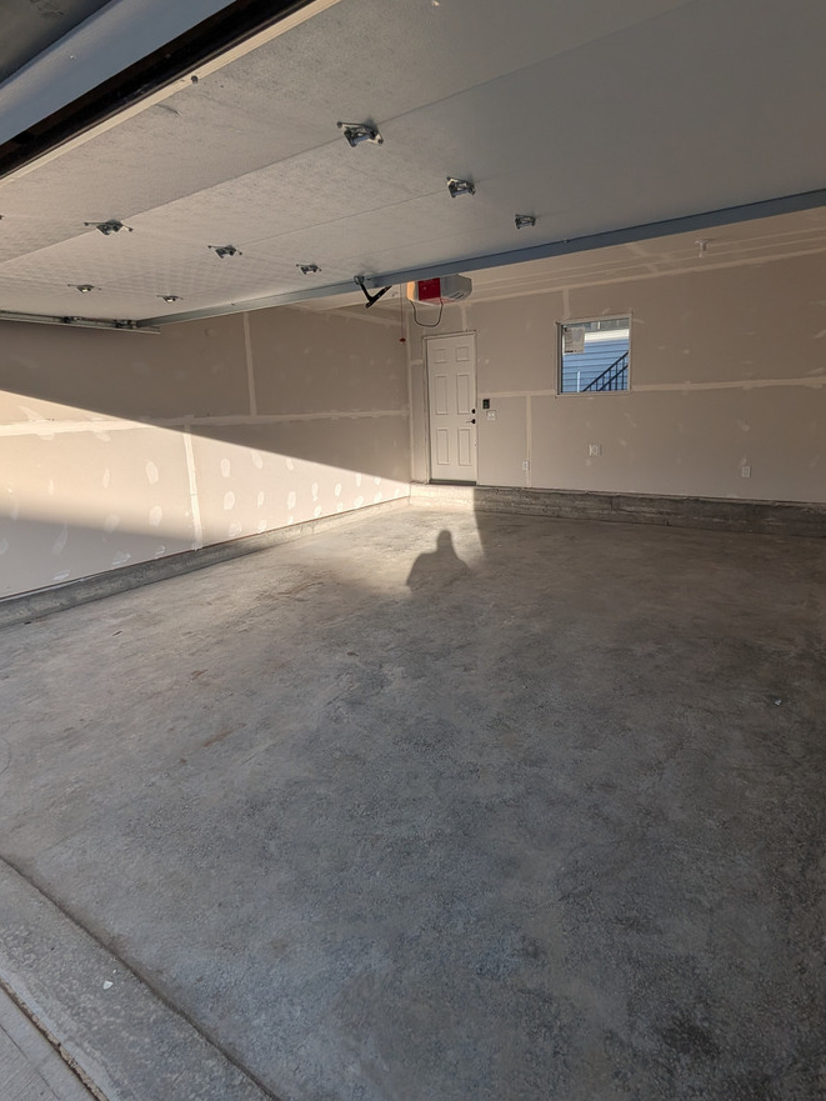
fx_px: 541
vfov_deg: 90.8
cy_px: 507
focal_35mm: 17
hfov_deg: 74.7
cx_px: 422
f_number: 2.2
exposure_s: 1/745
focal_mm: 1.54
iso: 29
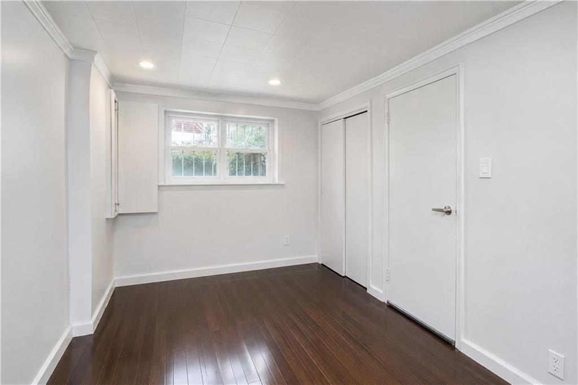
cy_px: 192
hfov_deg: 100.4
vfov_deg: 77.3
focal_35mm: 15
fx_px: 241
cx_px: 289
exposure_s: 1/80
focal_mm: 10
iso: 1600
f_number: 8
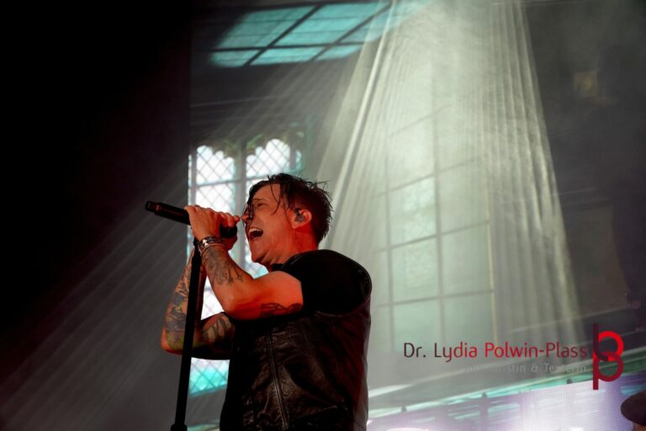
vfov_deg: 14.0
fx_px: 1749
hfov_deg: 20.9
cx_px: 323
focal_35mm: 98
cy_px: 216
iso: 800
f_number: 5
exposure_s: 1/160
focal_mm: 65
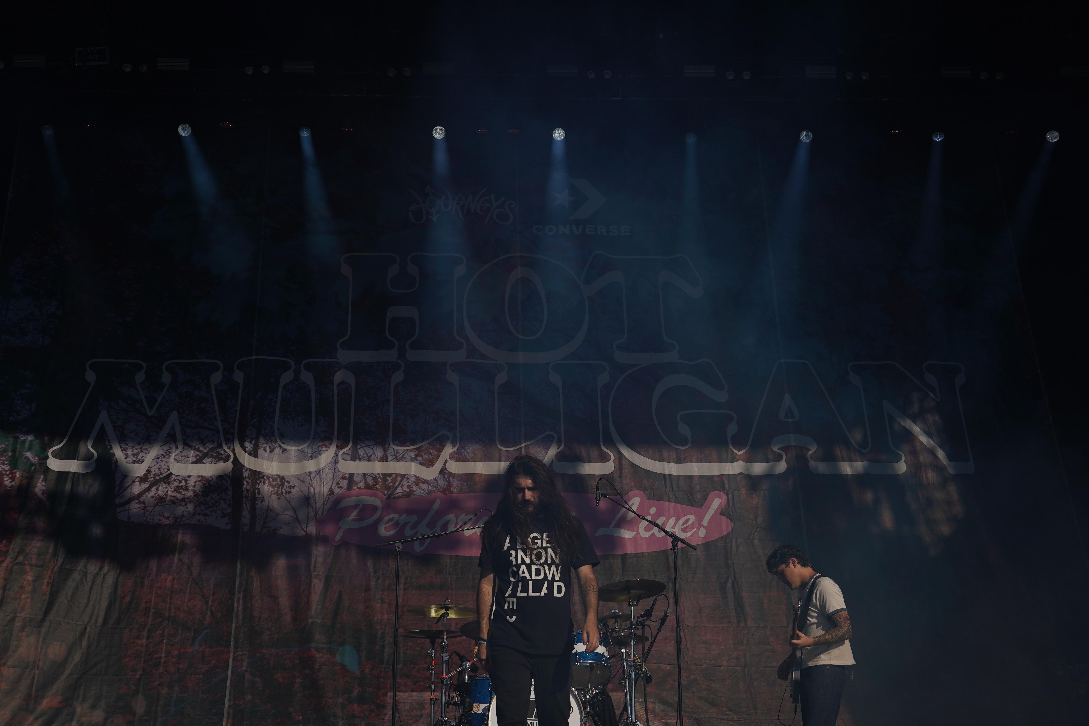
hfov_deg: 43.6
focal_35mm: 45
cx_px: 520
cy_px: 432
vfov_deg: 29.8
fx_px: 1361
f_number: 8
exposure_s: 1/1000
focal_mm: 37
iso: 100
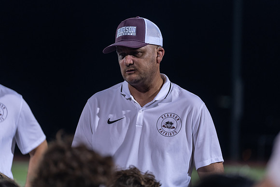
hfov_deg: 14.2
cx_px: 140
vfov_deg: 9.5
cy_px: 94
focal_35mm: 144
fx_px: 1120
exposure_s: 1/320
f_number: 2.8
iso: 1000
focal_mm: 144
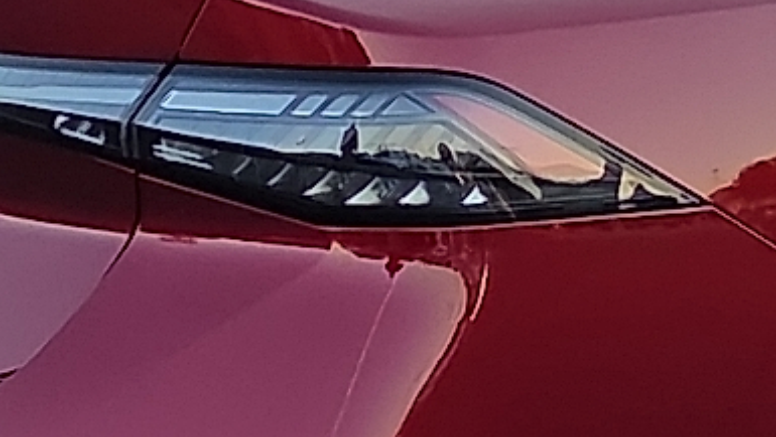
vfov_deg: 6.4
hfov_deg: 11.2
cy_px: 149
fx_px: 3911
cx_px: 843
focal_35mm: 190
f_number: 1.8
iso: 25
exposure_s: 1/714
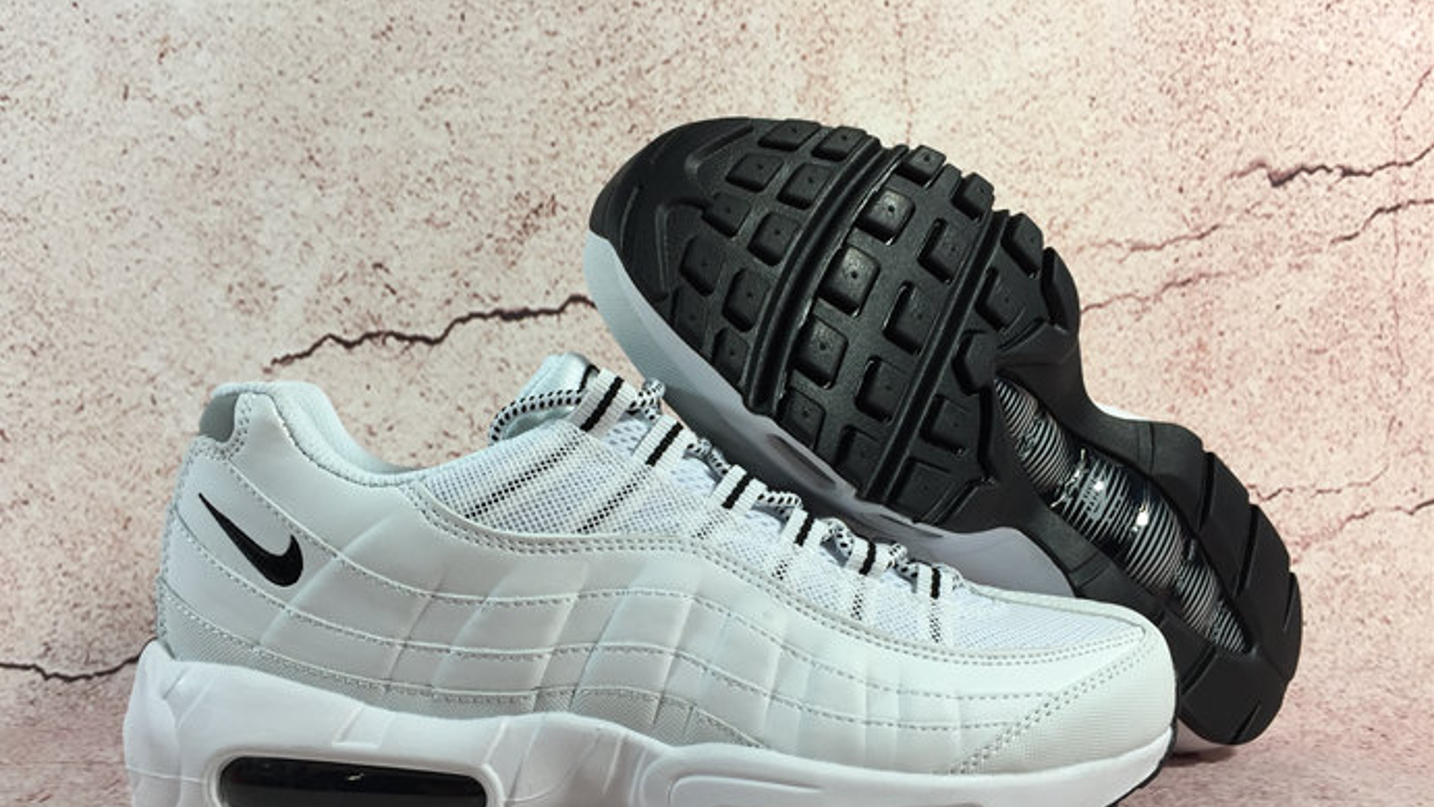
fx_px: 1217
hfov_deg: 61.0
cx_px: 710
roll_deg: +0.3
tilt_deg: -4.9
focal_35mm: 32
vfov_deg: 36.4
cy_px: 526
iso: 32
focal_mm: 4.15
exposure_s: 1/50
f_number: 2.2
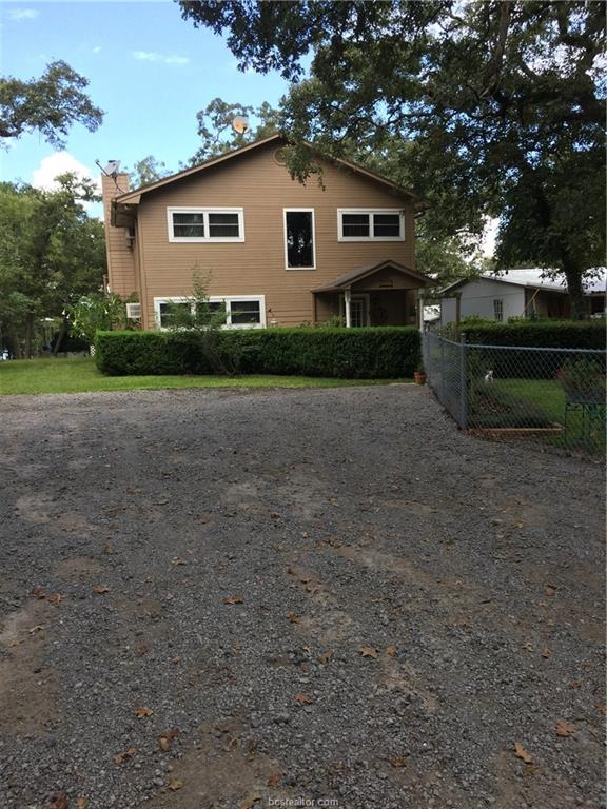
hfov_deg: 48.2
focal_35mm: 29
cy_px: 404
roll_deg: +2.8
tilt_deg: -5.4
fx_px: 678
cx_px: 304
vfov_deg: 61.7
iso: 32
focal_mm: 4.15
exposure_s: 1/384
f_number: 2.2
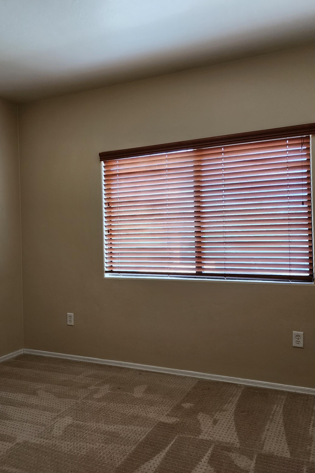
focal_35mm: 32
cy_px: 236
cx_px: 112
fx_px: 420
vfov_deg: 58.7
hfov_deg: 40.7
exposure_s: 1/180
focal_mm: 6.4
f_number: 1.8
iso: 100
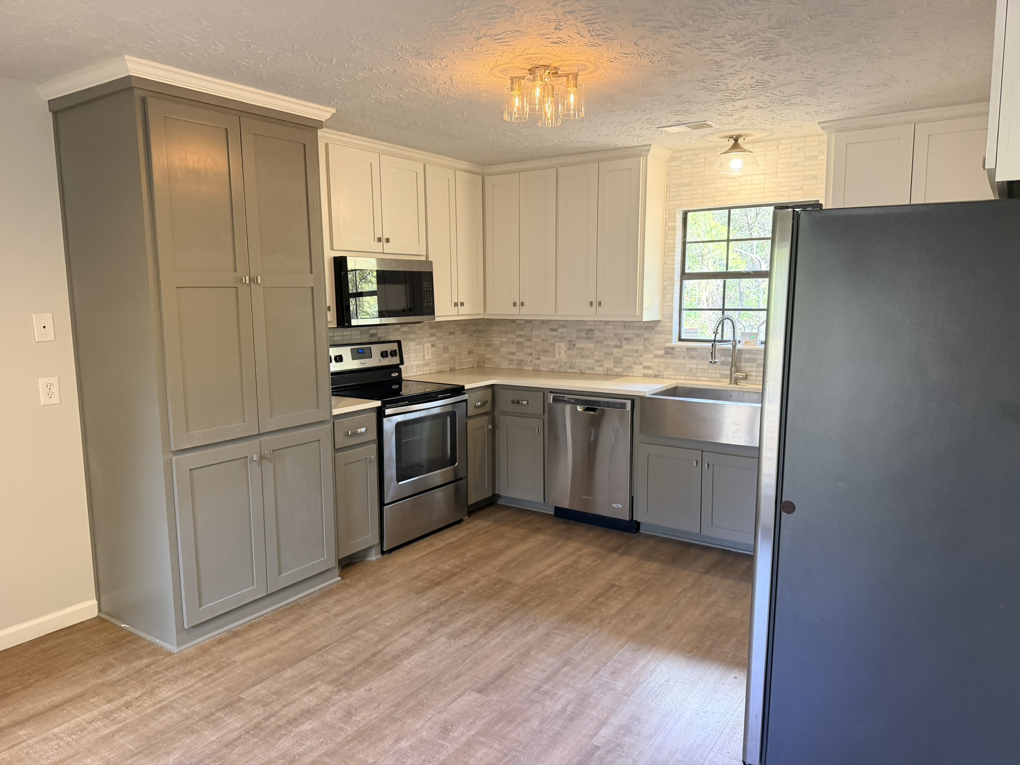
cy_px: 382
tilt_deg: -8.0
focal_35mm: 24
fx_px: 707
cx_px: 510
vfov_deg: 56.8
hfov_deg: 71.6
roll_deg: +0.5
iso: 200
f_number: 1.78
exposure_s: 1/60
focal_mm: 6.76
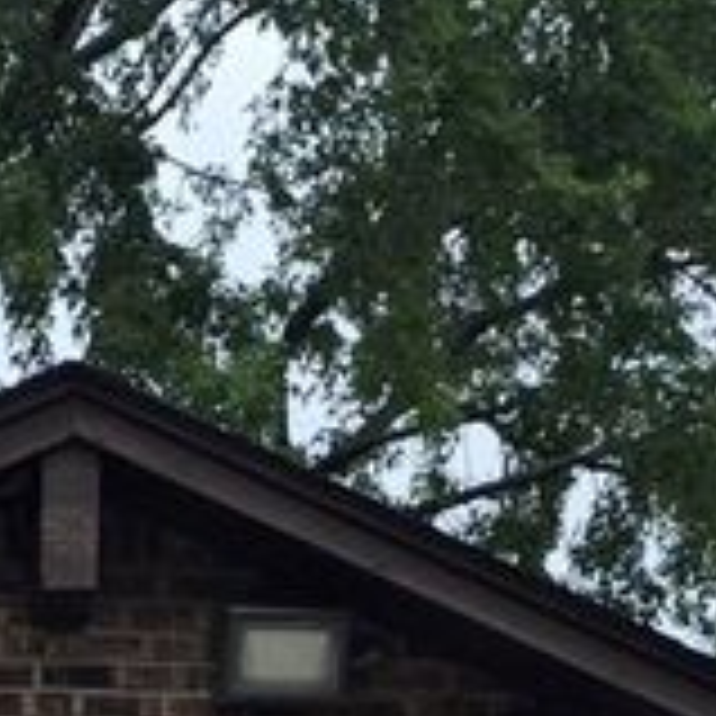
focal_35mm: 175
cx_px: 104
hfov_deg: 10.0
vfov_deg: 8.4
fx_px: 4095
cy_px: 2177
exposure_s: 1/2099
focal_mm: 6.25
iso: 80
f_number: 1.7
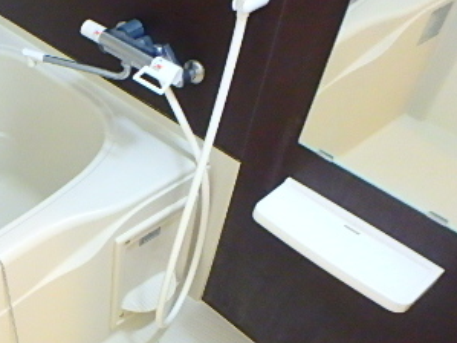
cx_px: -8
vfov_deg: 31.8
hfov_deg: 37.3
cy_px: 237
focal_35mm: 45
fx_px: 594
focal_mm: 3.7
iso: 800
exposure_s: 1/15
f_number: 3.5
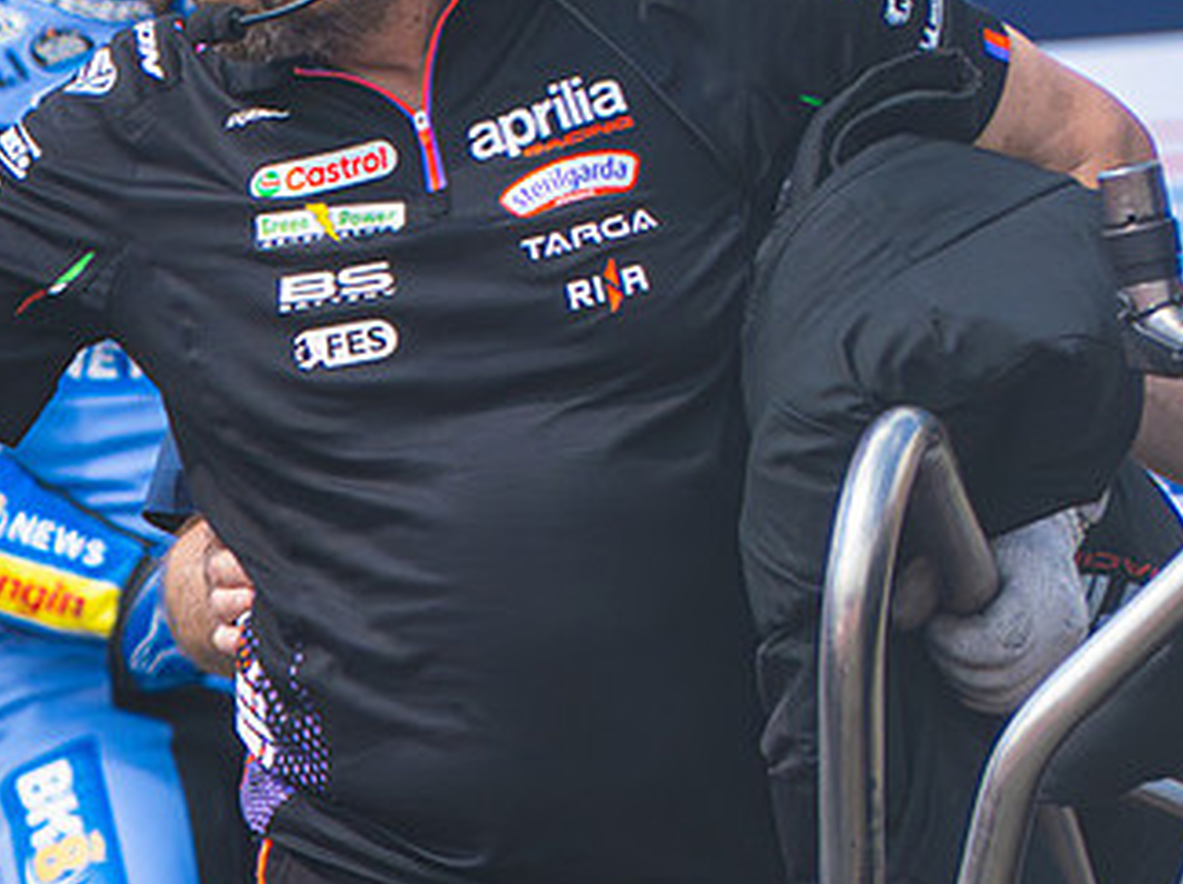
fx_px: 27992
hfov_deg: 2.4
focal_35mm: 820
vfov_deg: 1.8
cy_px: 1139
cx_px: -1096
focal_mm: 200
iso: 1000
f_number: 5.6
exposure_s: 1/1600
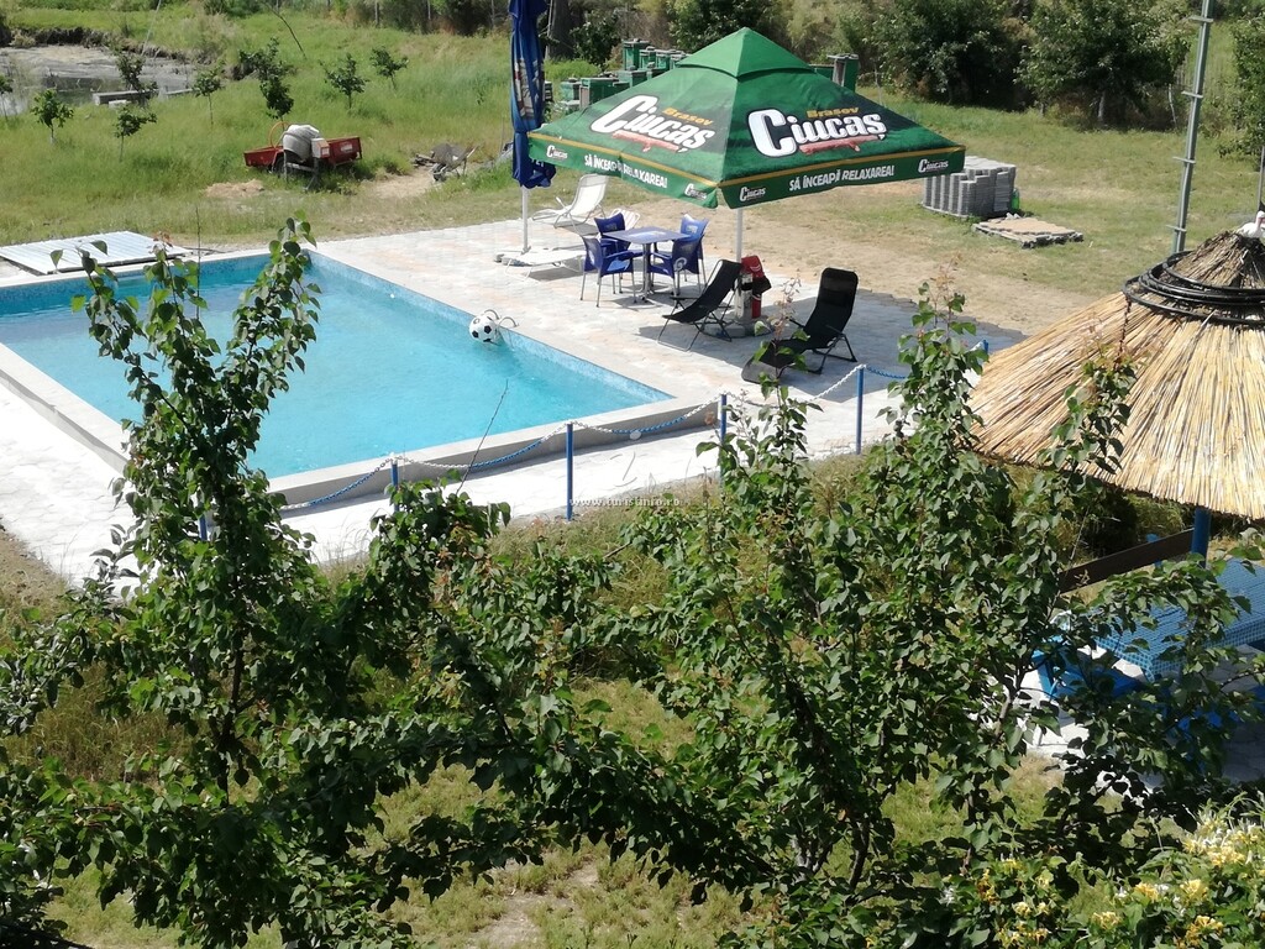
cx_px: 632
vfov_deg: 31.5
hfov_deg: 41.2
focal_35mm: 46
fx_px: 1681
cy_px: 474
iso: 50
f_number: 2
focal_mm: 3.79
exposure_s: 1/1183
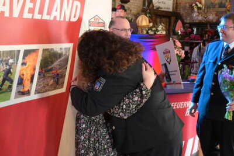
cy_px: 78
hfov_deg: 43.6
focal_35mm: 45
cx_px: 117
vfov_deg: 29.9
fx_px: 293
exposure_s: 1/60
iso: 10000
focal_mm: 30
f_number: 4.8
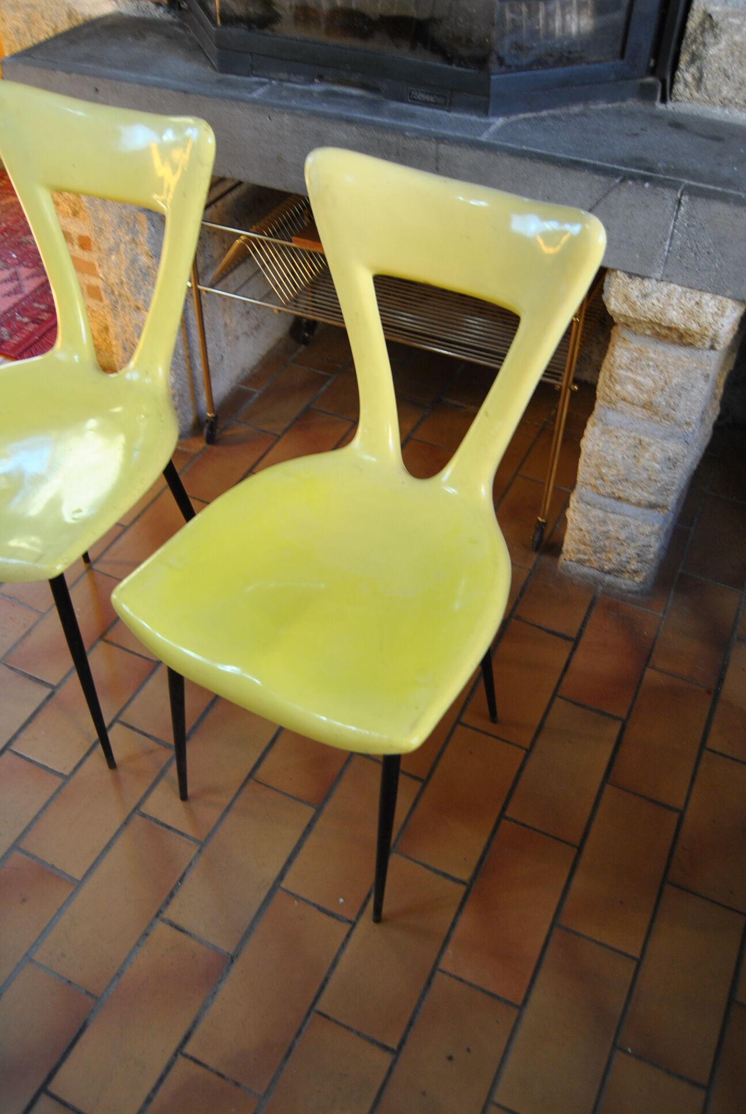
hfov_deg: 43.7
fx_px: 930
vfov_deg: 61.9
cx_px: 373
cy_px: 557
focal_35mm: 30
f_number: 3.5
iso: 250
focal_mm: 20
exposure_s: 1/30
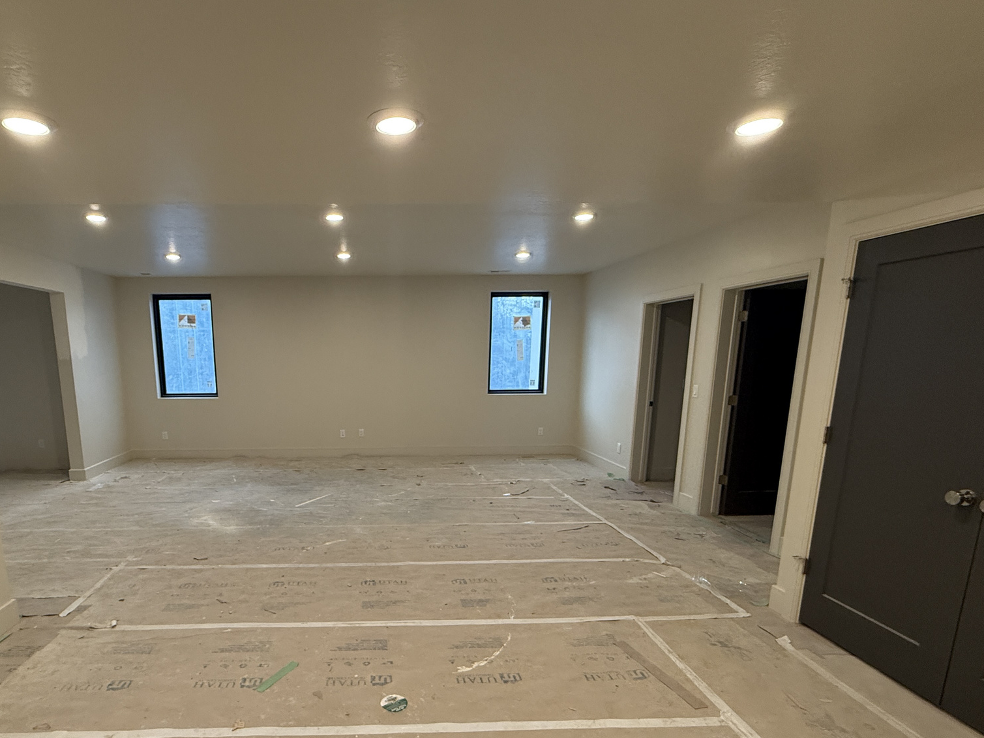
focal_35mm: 19
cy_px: 462
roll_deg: +0.8
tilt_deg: -11.4
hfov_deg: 83.4
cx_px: 382
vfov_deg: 67.6
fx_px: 540
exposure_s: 1/120
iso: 200
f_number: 2.2
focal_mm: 2.22
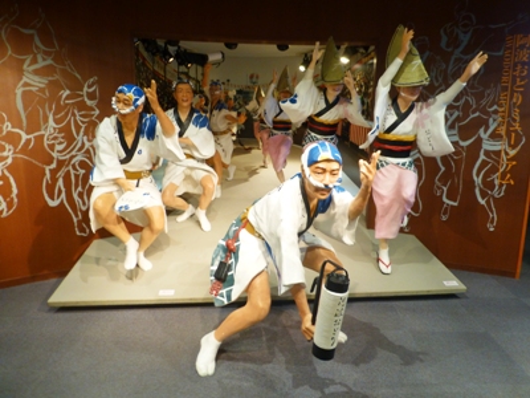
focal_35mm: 24
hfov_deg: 71.6
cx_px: 265
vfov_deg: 56.8
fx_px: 367
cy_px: 199
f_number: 3.3
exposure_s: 1/8
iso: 160
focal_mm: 4.3
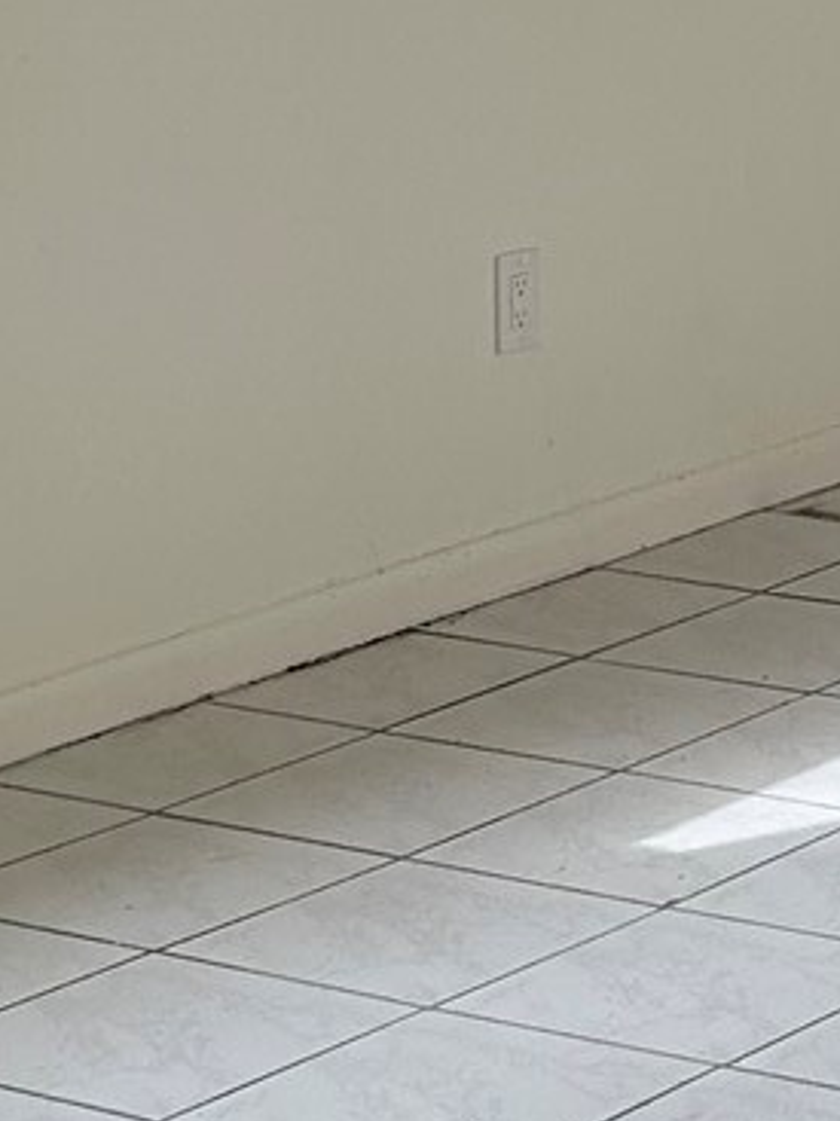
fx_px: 4694
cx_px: 1509
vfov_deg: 13.5
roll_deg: +0.0
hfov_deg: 9.7
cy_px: 64
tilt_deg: -9.1
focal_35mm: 145
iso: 40
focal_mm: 5.7
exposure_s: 1/231
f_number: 1.5
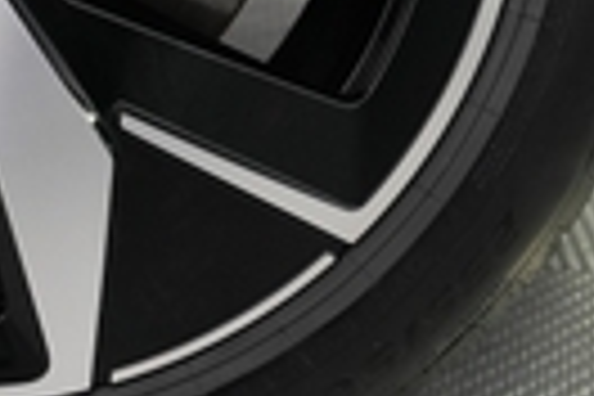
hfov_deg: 17.1
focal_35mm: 116
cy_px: -166
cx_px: -54
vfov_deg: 11.4
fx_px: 1914
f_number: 2.8
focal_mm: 24
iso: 1250
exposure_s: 1/80
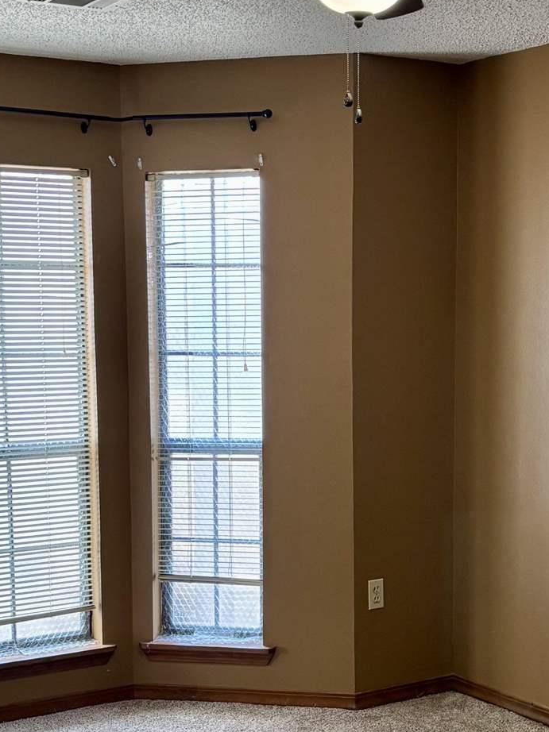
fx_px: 1375
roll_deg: -0.3
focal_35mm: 65
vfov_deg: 29.7
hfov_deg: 22.5
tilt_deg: -6.6
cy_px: 473
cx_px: 361
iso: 125
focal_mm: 5.96
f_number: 1.6
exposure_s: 1/60
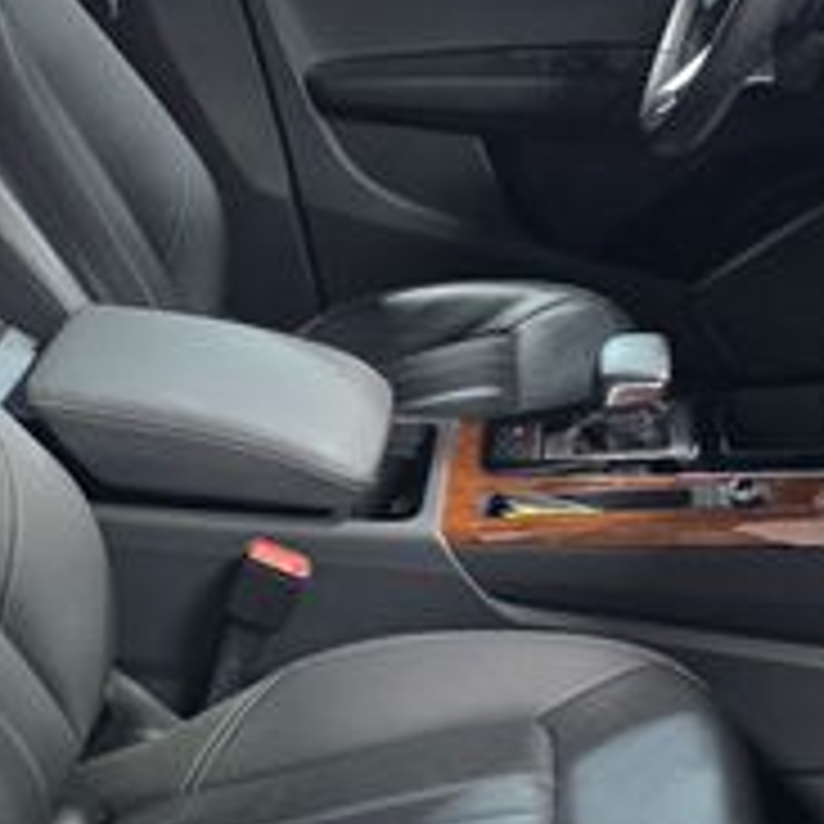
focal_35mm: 71
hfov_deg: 24.3
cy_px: 531
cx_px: 387
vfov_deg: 24.2
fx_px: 1912
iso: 800
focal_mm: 6.3
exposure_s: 1/120
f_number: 1.7
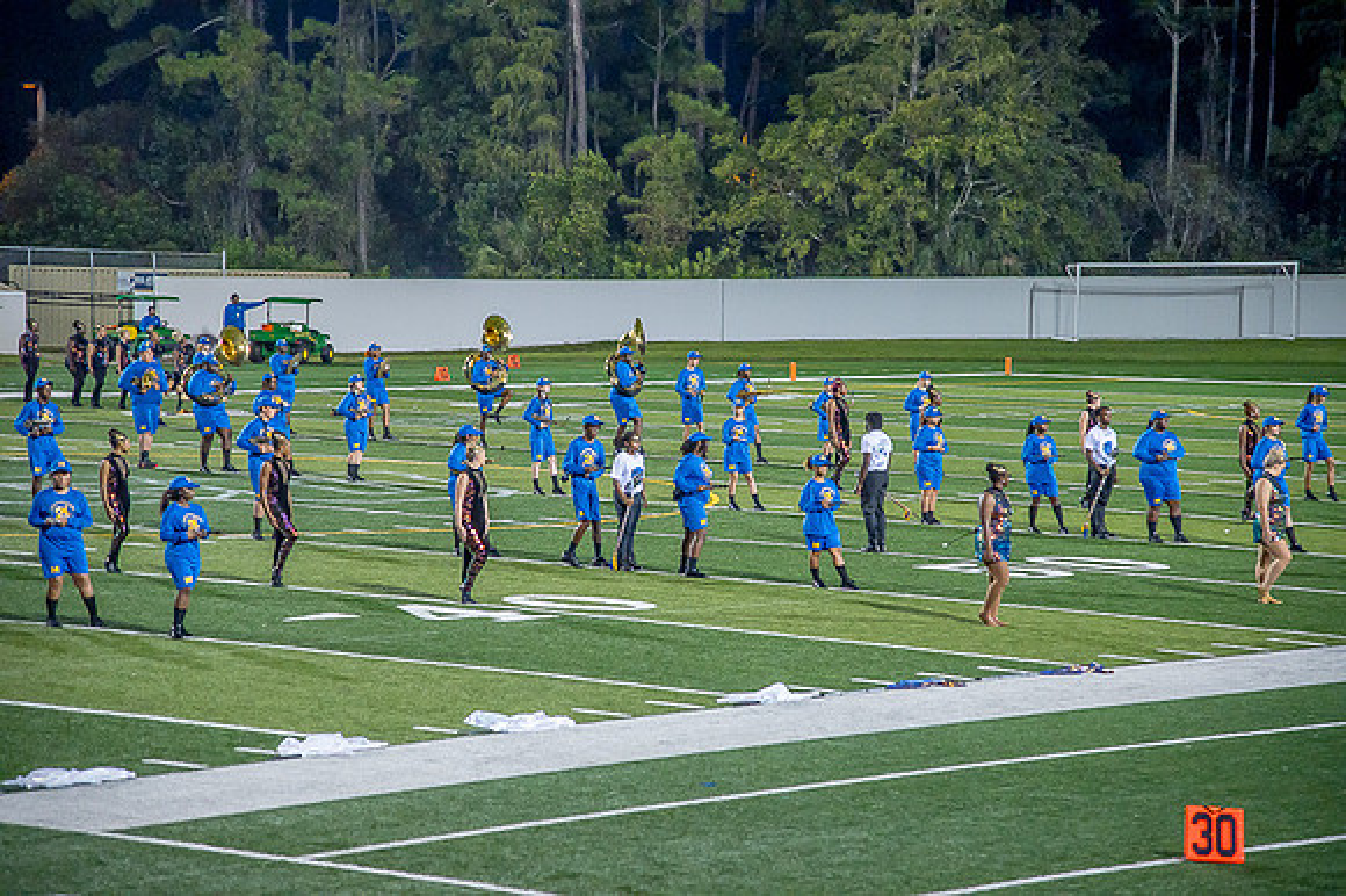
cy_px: 448
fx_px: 4484
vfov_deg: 11.4
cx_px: 673
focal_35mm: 120
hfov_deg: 17.1
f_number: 4
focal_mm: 120
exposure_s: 1/200
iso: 2000
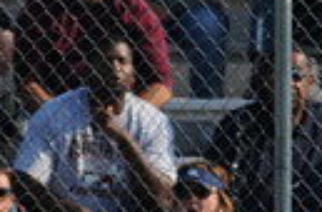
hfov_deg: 1.0
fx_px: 18082
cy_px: 445
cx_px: 40
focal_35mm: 2029
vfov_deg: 0.7
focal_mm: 300
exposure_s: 1/2000
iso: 200
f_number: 4
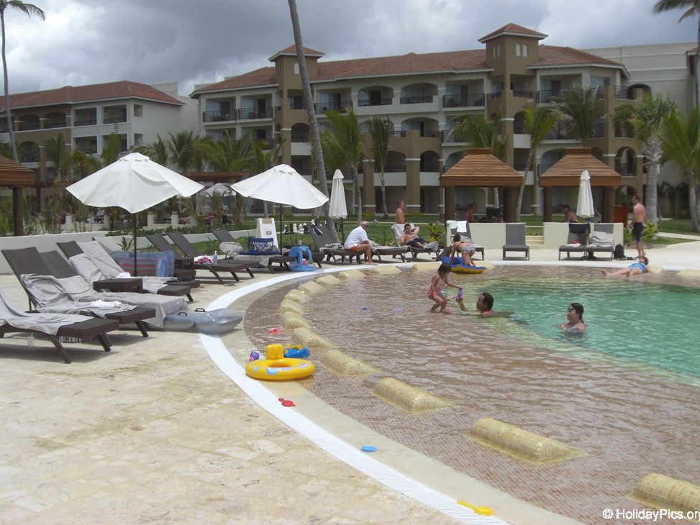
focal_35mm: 40
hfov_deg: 46.8
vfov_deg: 36.0
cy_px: 250
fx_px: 809
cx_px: 339
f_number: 8
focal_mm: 6.2
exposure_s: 1/160
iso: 64
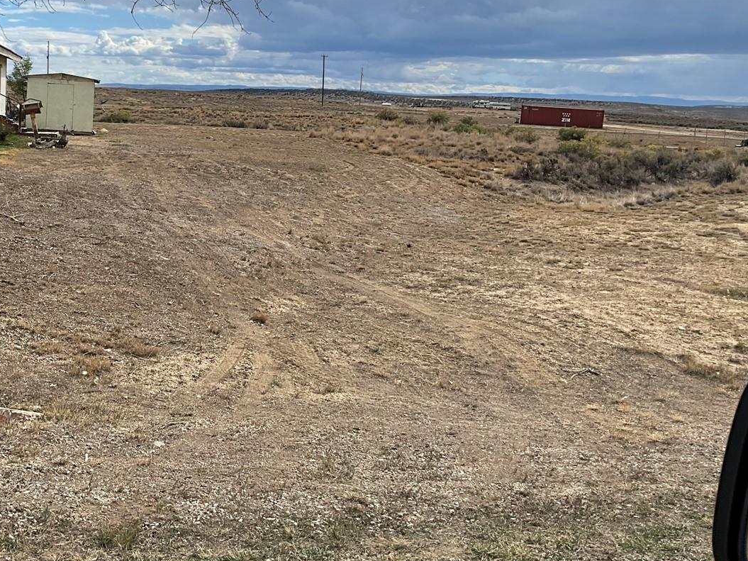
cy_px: 162
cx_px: 228
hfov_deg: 42.2
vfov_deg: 32.4
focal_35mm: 44
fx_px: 951
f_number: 1.8
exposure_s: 1/3125
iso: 25
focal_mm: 3
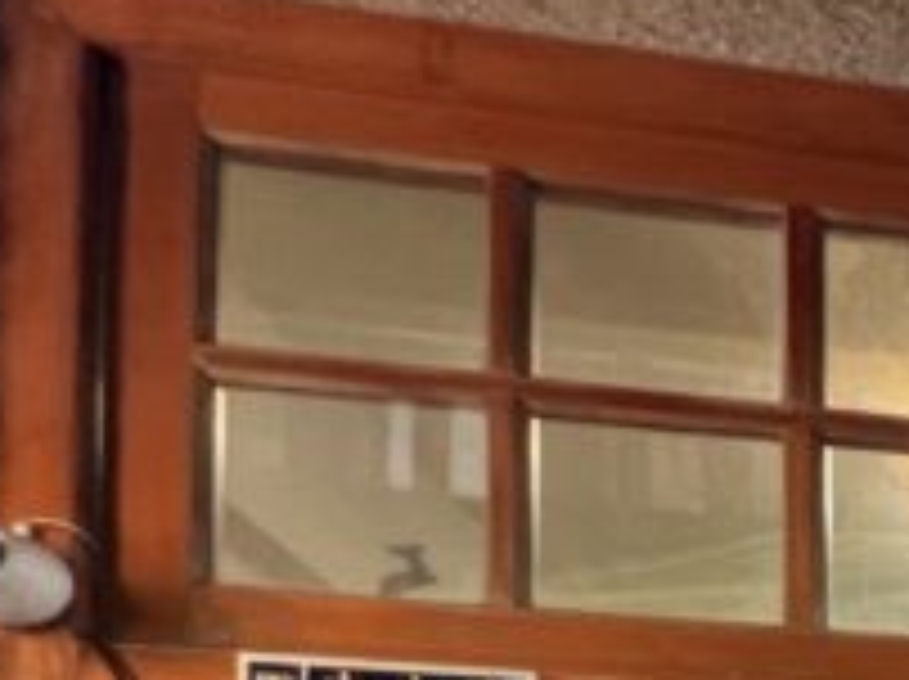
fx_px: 1731
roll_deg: +4.9
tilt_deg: +5.3
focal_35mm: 66
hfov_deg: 14.8
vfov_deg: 16.4
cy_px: 1392
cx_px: 2236
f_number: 1.8
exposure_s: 1/120
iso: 160
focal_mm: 1.57
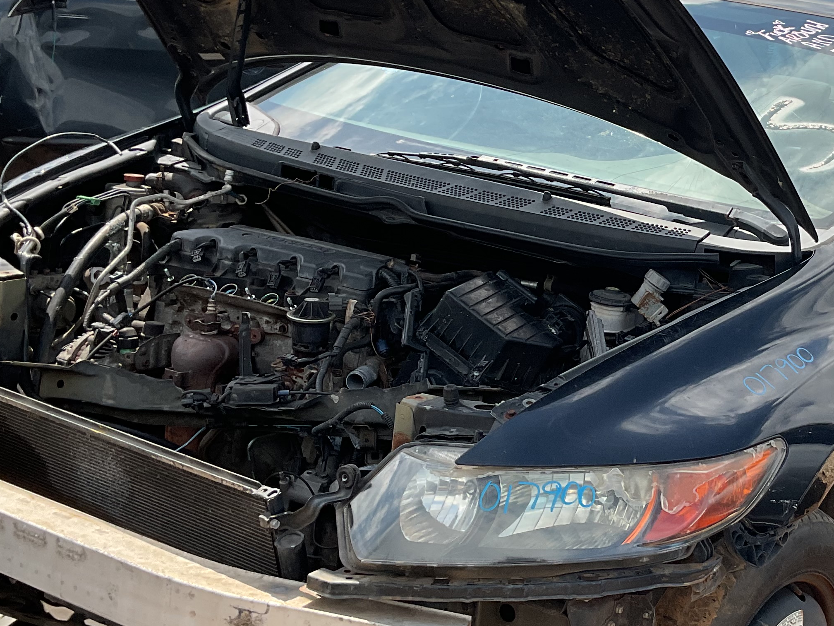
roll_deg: -12.1
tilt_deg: -10.9
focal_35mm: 58
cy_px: 285
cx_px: 698
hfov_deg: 32.1
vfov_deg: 25.2
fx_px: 1397
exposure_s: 1/1675
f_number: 1.8
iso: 16
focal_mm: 3
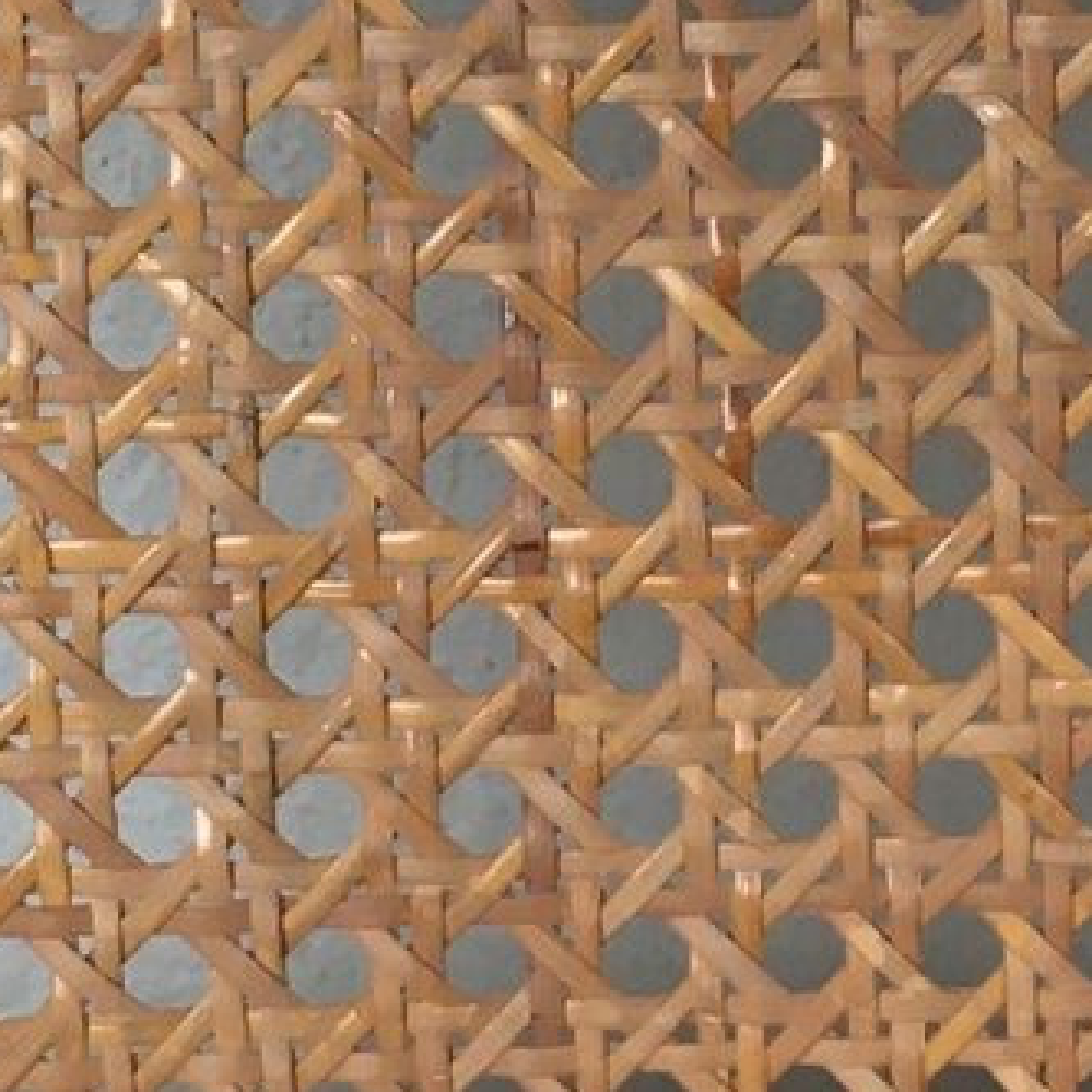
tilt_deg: -28.8
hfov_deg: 11.2
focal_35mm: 154
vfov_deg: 11.3
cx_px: 1266
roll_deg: -0.1
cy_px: 603
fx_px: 5496
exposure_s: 1/33
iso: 25
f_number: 2.2
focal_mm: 4.15
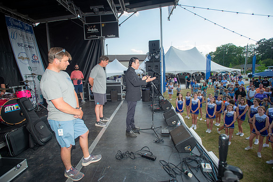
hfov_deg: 93.3
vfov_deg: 70.4
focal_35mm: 17
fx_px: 129
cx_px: 136
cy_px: 91
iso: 100
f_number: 4.5
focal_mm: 17
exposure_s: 1/250
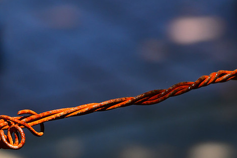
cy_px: 110
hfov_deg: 4.8
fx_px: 2837
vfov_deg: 3.2
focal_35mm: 431
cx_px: 44
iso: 500
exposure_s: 1/200
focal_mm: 125
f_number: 11
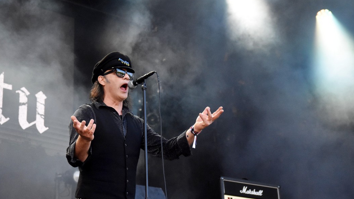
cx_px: 179
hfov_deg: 29.4
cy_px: 109
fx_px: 676
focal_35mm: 72
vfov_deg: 16.7
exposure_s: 1/5000
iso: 2000
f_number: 2.8
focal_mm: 40
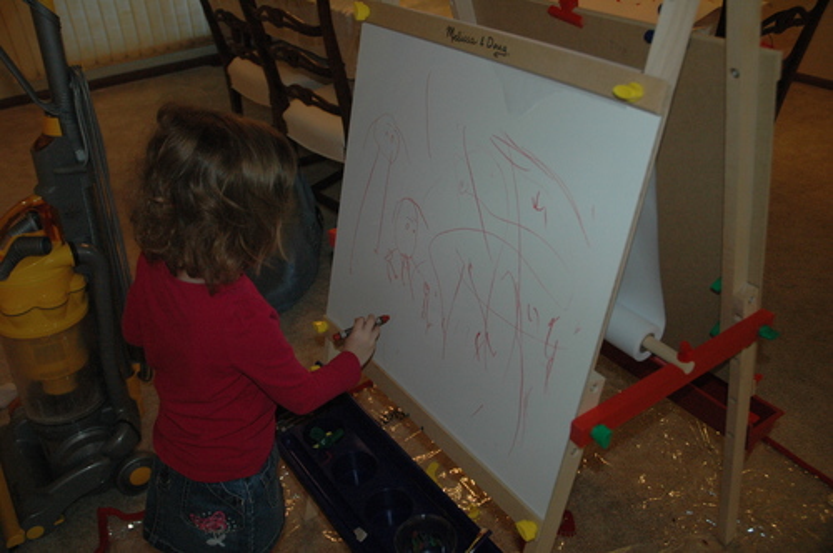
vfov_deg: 39.9
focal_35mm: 33
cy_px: 276
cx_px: 416
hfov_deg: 57.3
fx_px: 763
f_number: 4
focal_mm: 22
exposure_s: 1/60
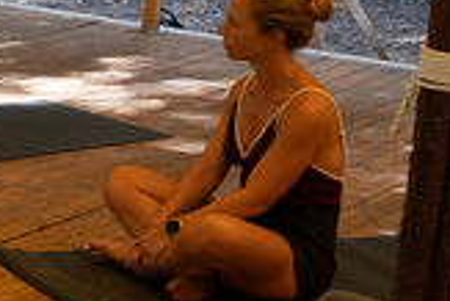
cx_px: -770
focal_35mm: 169
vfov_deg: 8.1
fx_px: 2114
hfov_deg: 10.0
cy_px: 153
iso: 400
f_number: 2.8
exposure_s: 1/400
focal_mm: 26.9
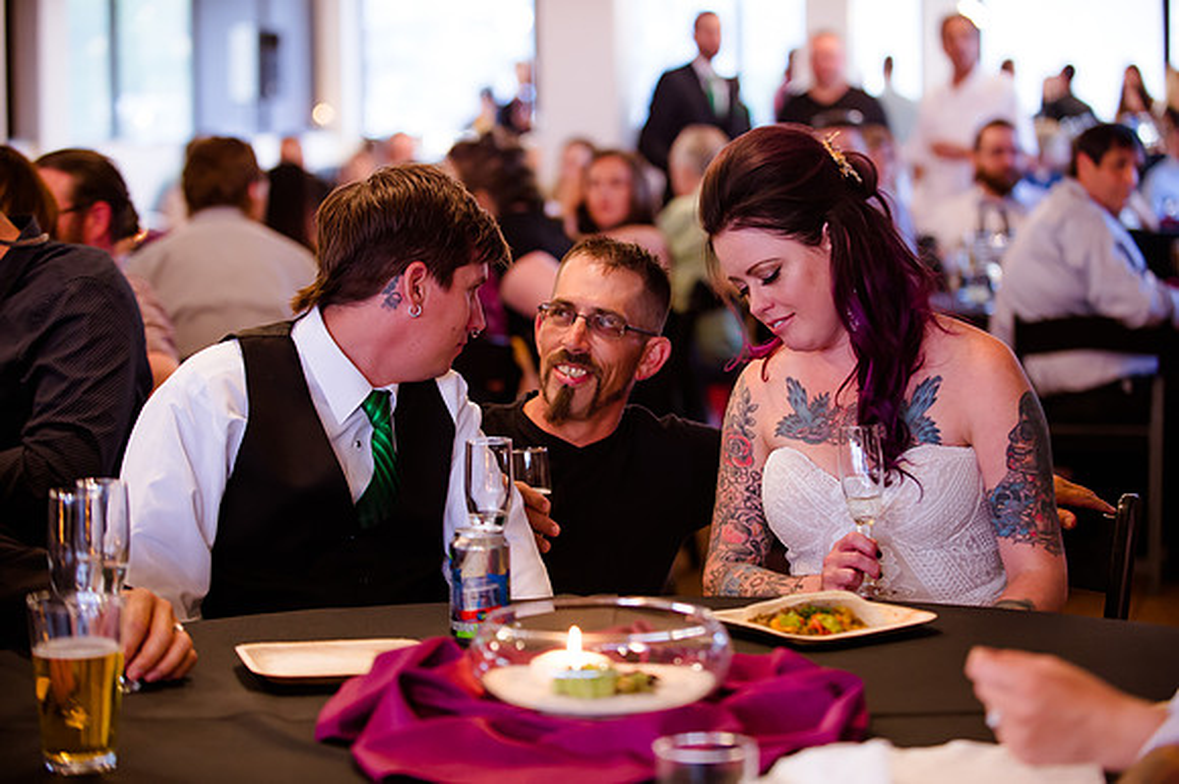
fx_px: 2908
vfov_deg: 15.4
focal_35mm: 89
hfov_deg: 22.9
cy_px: 392
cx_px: 590
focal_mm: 86
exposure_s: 1/80
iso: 2000
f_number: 2.8
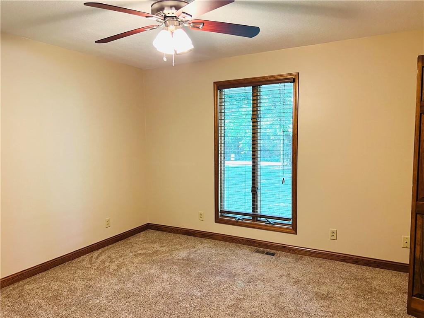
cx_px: 212
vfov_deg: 53.1
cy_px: 159
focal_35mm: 26
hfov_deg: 67.3
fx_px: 318
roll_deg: +0.4
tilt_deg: -4.7
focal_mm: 5.7
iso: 80
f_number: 1.5
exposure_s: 1/60
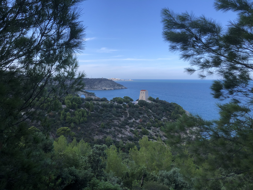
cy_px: 95
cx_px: 126
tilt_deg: -4.1
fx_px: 205
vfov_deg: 49.7
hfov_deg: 63.4
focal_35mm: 28
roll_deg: +0.2
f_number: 1.8
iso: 20
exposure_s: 1/906
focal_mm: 4
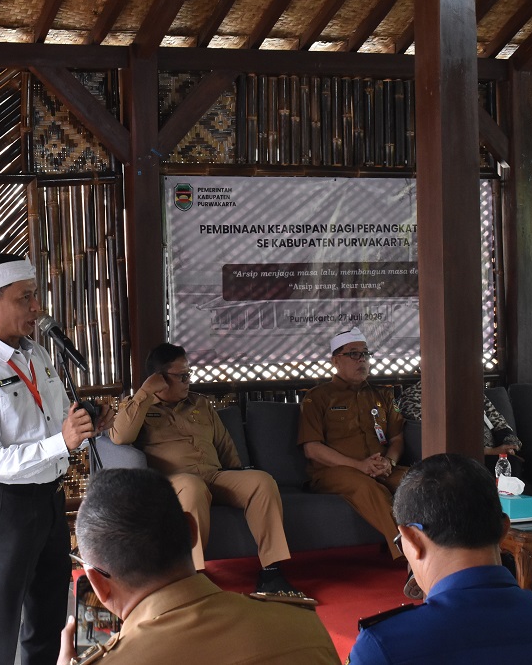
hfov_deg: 21.1
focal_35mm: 72
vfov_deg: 26.4
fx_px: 1417
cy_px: 332
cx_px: 124
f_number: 11
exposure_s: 1/60
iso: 2000
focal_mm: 34
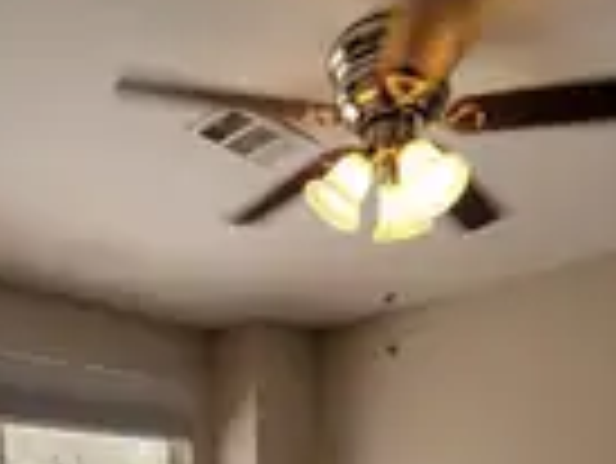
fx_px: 677
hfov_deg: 48.8
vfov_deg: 32.3
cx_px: 265
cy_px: 536
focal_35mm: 38
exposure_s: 1/120
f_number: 2.2
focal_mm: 2.2
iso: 64
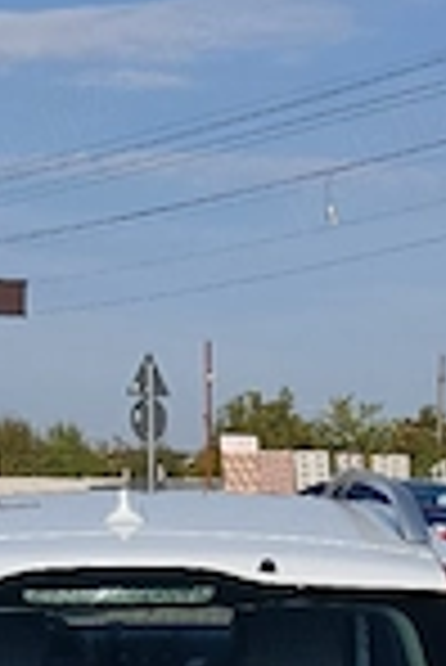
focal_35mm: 76
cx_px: 167
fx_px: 1409
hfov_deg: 18.0
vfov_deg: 23.4
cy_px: 873
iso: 106
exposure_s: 1/1429
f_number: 1.9
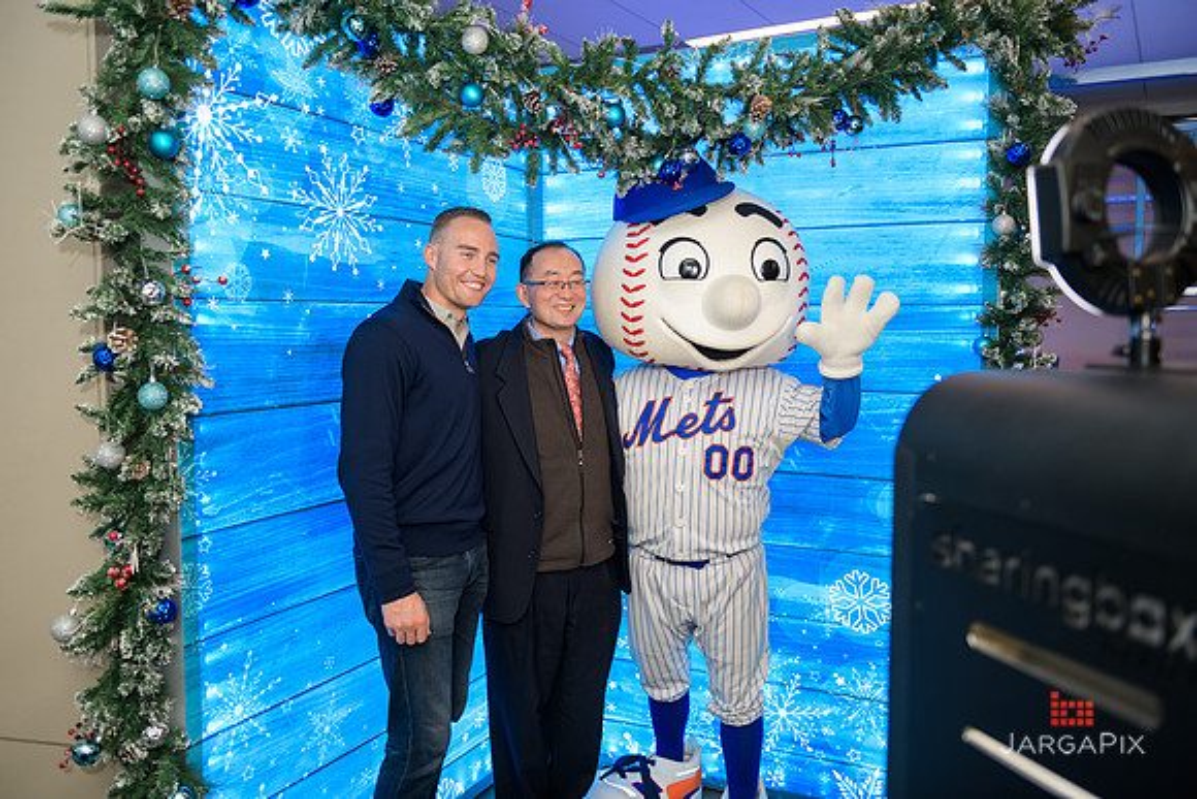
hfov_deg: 63.6
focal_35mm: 29
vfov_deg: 45.0
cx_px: 598
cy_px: 400
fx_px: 964
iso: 400
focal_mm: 29
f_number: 3.2
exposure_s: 1/125
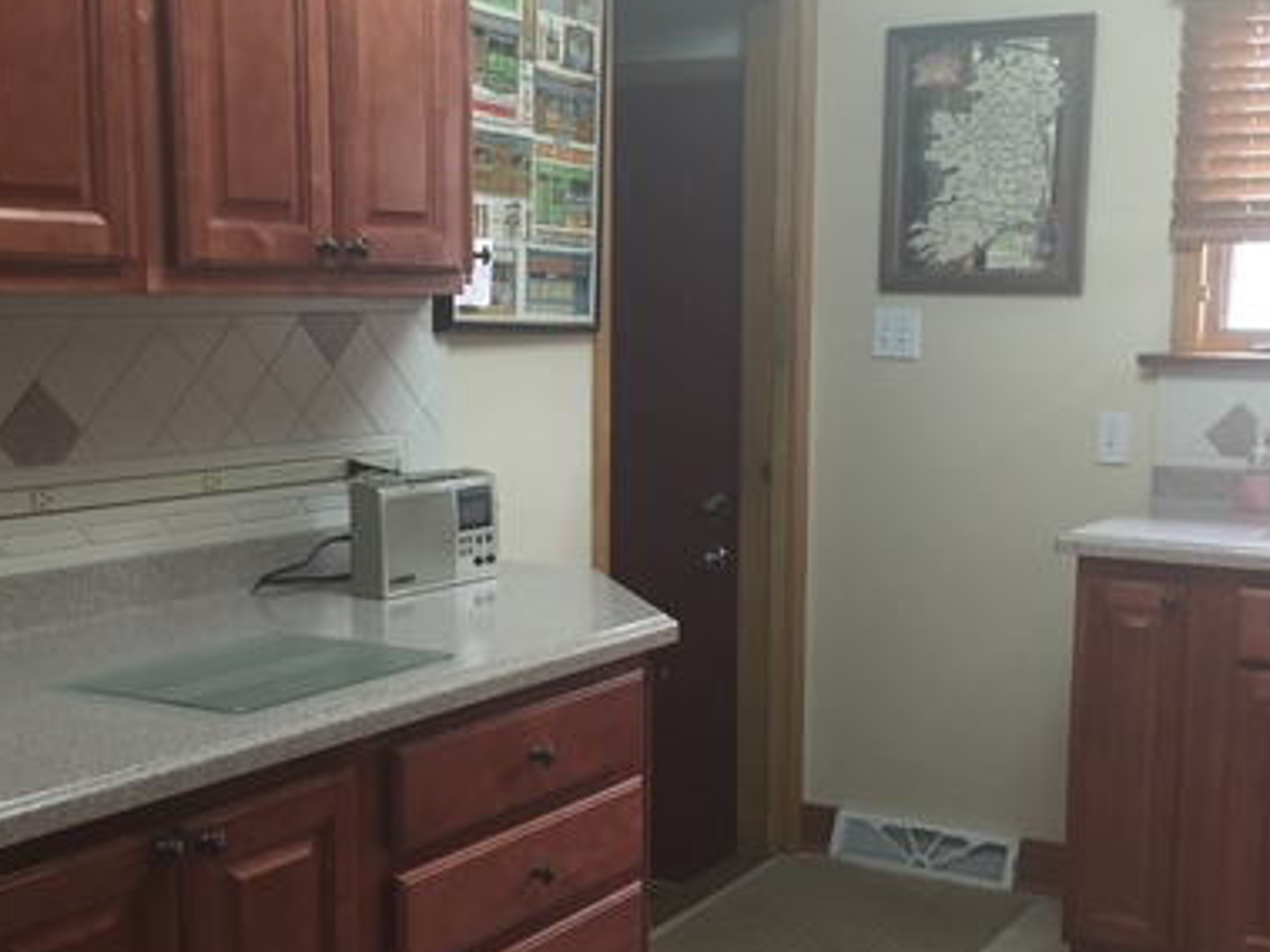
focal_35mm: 49
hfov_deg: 38.9
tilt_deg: -9.1
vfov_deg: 29.6
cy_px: 573
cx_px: 657
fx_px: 1797
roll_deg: -0.3
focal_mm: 4.15
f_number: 2.2
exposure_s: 1/30
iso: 100
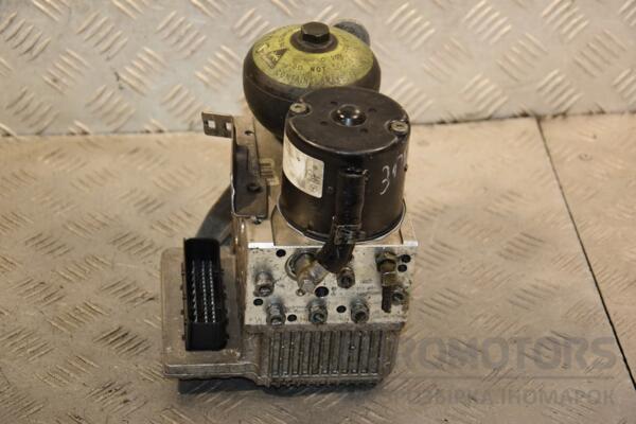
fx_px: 1643
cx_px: 318
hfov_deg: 21.9
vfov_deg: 14.7
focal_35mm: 93
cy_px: 212
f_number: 5.3
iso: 800
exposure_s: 1/200
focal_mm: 62
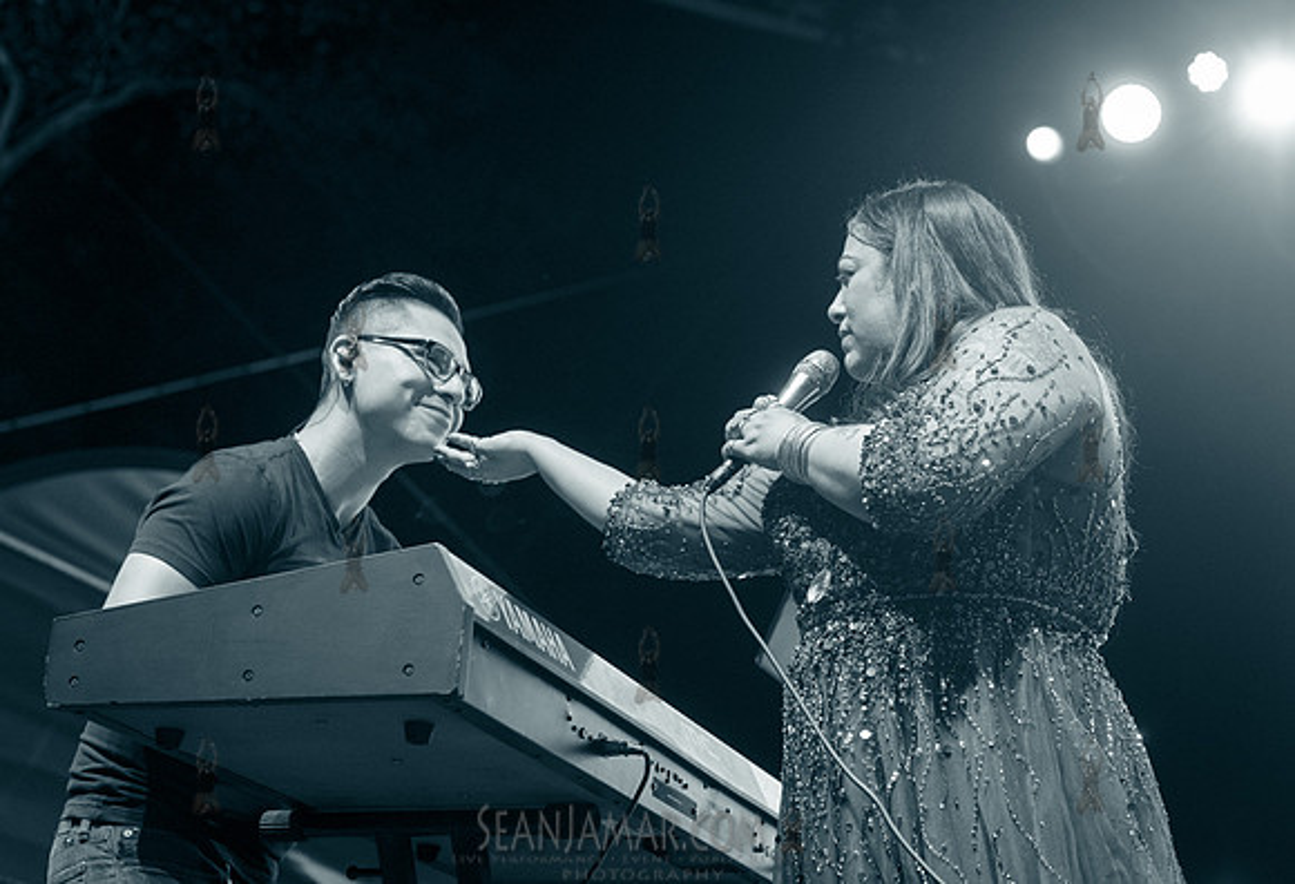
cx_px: 745
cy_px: 387
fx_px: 2401
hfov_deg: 30.1
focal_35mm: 66
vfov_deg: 20.9
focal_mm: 58
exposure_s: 1/400
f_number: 4
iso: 2500
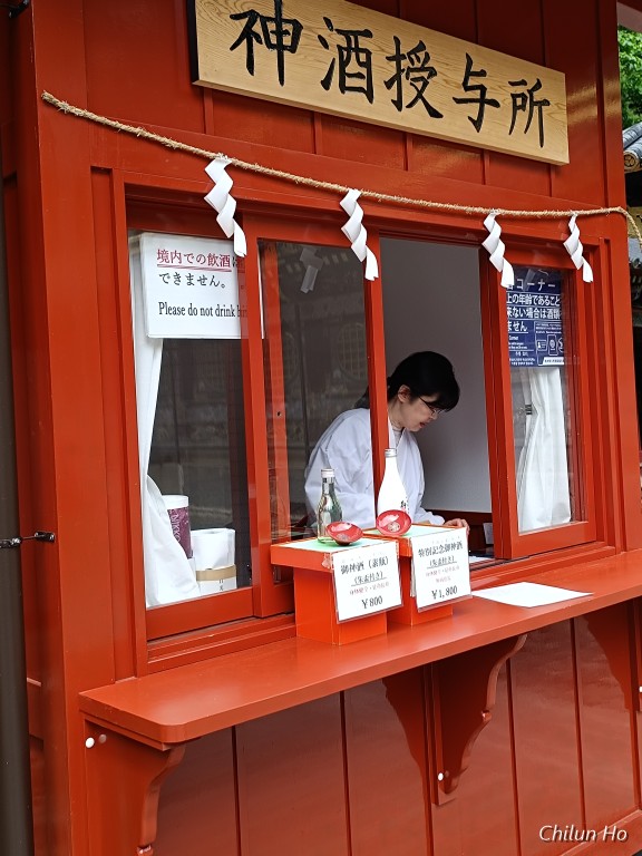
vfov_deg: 71.6
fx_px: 593
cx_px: 321
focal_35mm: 24
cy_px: 428
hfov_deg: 56.8
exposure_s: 1/115
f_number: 1.65
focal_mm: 6.14
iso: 50
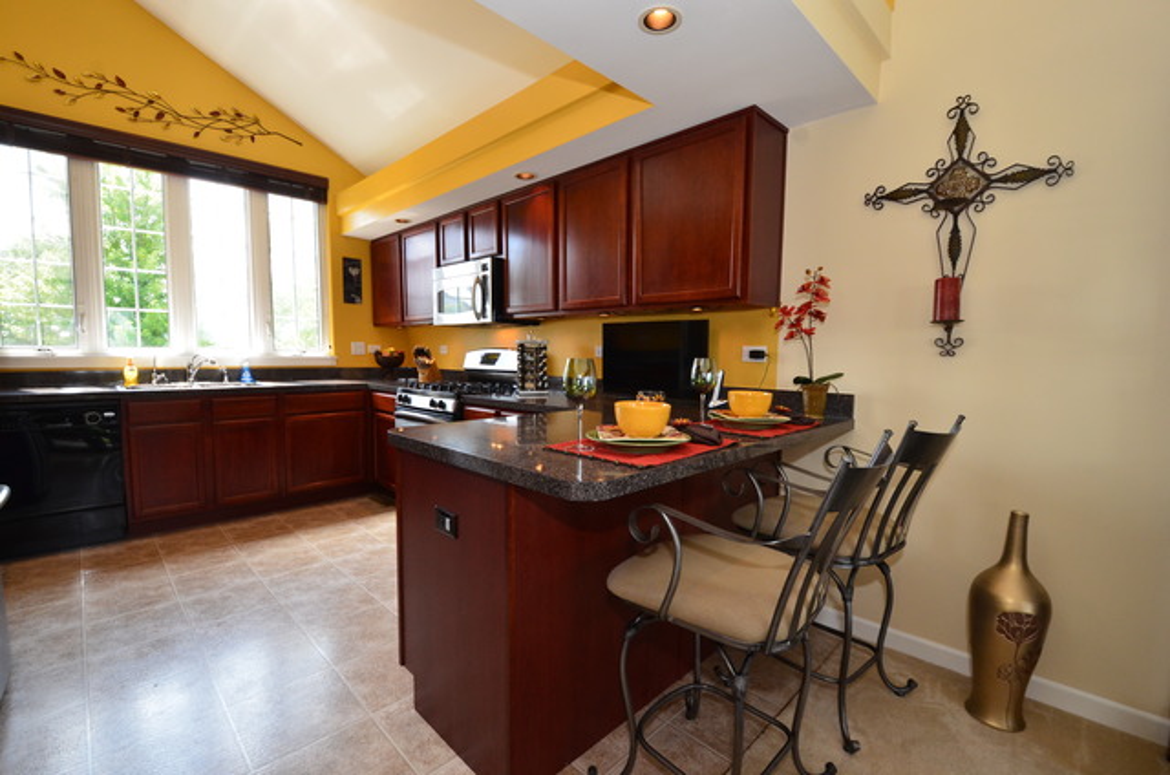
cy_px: 388
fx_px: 487
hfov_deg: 100.5
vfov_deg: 77.1
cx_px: 585
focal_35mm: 15
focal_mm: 10
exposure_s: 1/80
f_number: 8
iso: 800
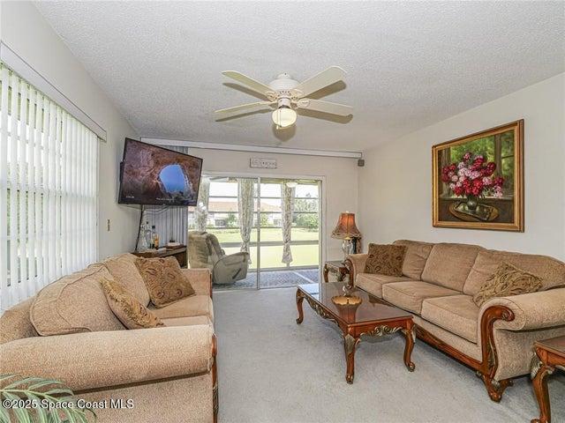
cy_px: 212
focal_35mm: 16
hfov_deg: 94.5
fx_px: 261
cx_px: 282
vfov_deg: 78.1
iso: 250
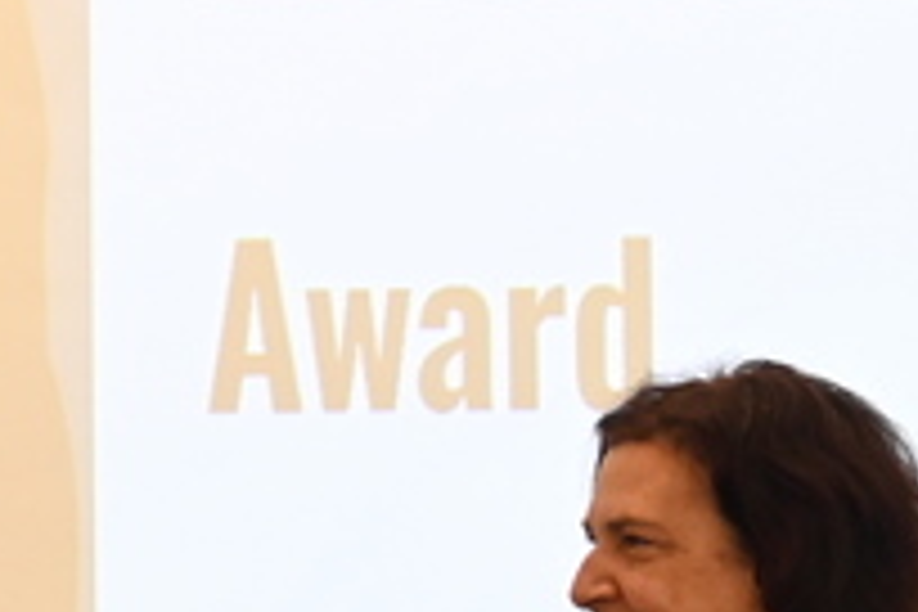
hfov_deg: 3.8
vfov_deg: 2.5
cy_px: 331
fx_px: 13820
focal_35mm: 542
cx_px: -144
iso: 1800
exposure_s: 1/125
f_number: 4.8
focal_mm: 72
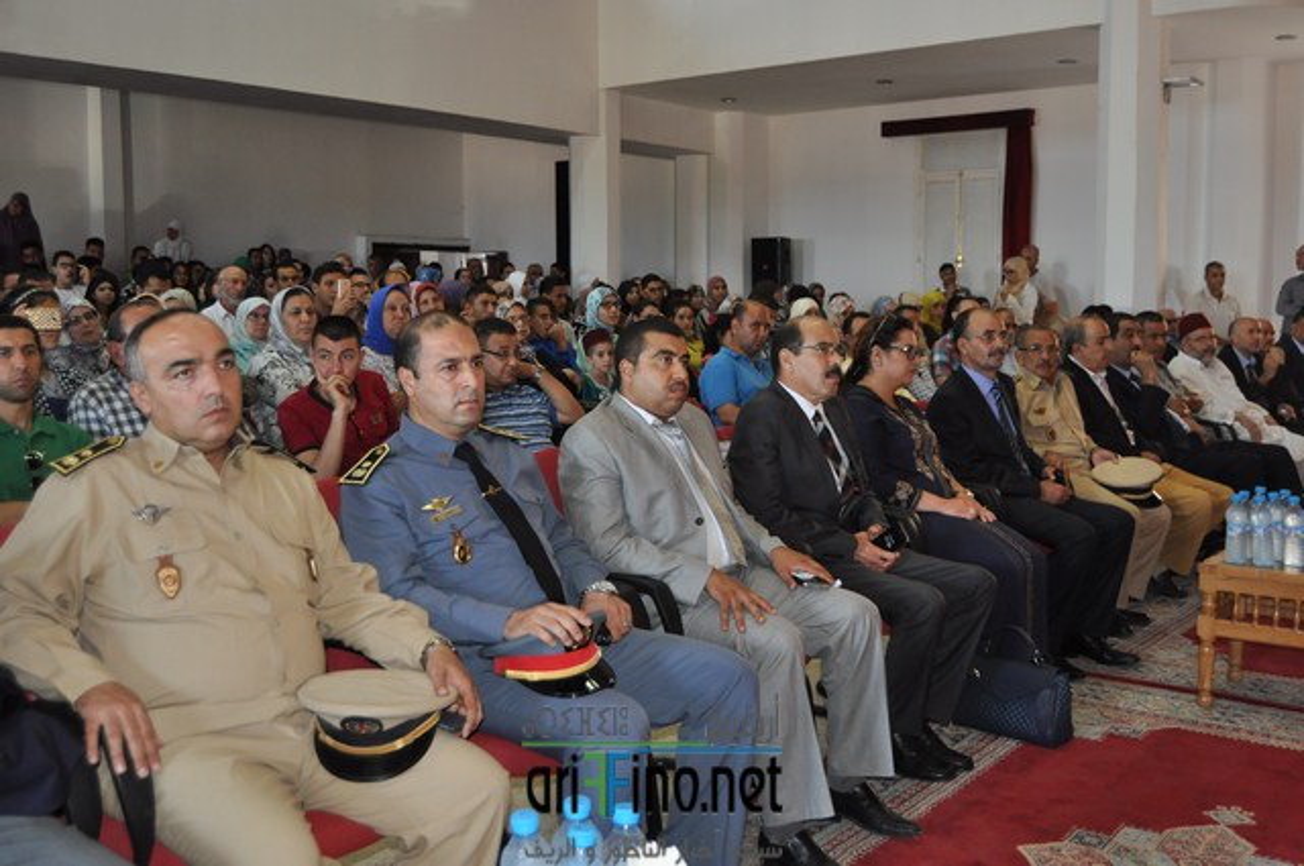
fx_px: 1302
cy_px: 433
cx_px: 652
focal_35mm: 36
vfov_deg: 36.8
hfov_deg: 53.2
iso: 800
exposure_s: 1/60
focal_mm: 24
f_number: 3.8
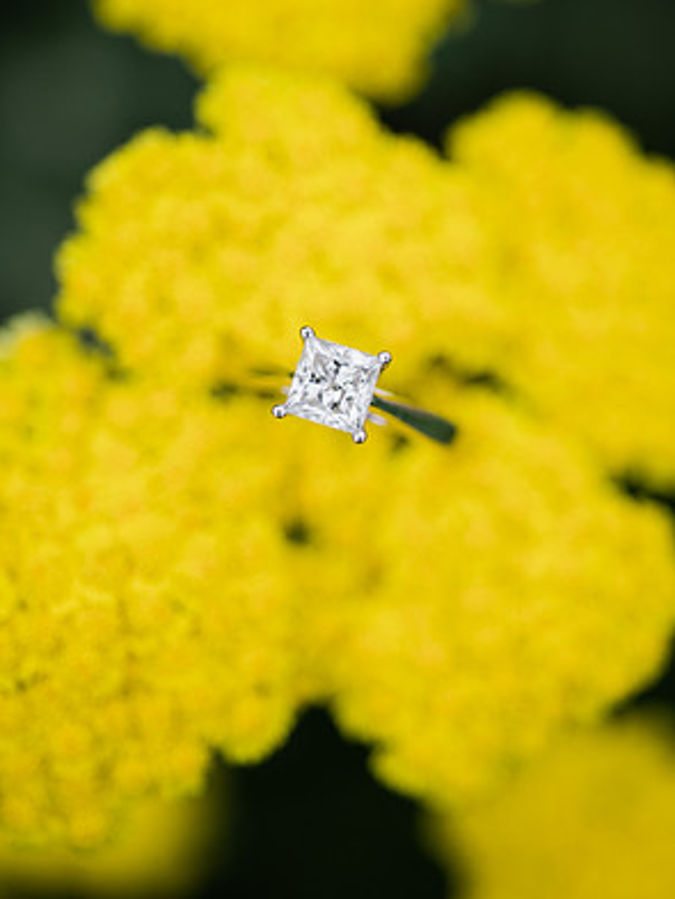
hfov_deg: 22.3
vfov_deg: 29.3
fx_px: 1715
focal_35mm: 66
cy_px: 391
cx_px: 336
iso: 200
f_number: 4
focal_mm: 60
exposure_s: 1/160
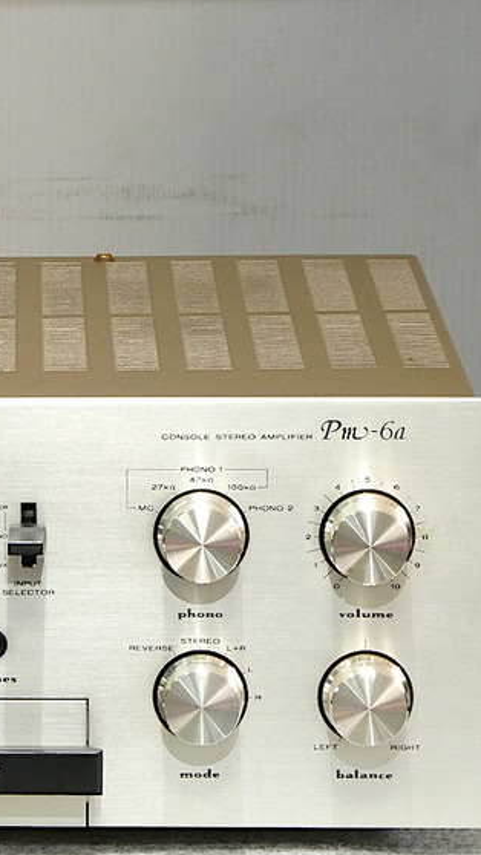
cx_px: -115
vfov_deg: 8.5
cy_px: 515
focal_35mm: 253
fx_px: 5735
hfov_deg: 4.8
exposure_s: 1/10
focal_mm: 24.2
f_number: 5.3
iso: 400
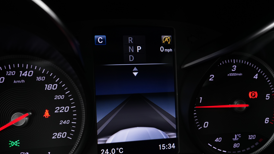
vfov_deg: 30.9
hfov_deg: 52.4
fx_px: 278
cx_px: 137
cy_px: 89
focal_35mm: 38
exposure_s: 1/50
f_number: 7.1
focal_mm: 24.2
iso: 800
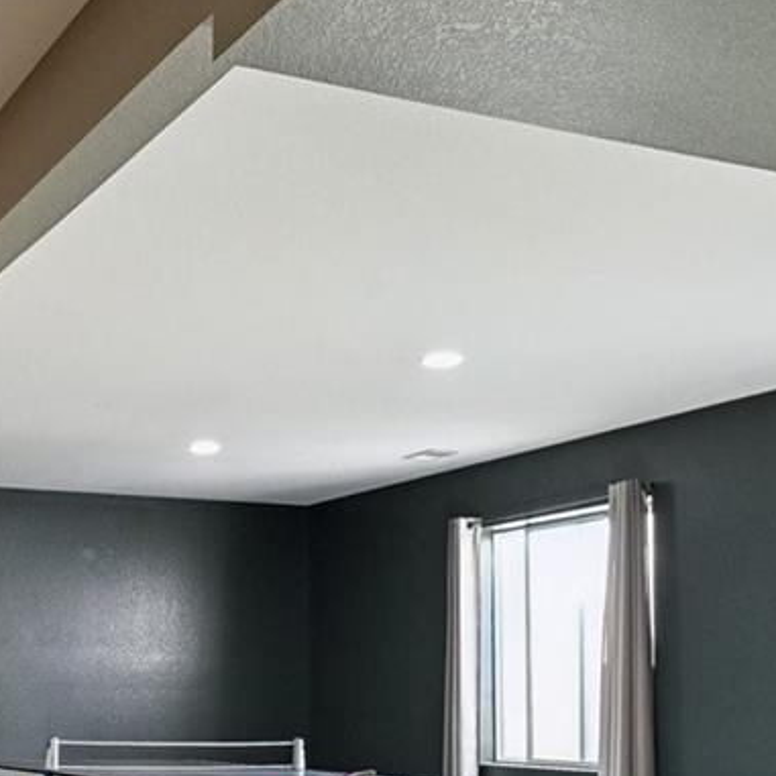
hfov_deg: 31.1
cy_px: 750
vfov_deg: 30.9
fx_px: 1313
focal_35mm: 52
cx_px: 51
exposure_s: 1/4
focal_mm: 14.5
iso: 400
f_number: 10
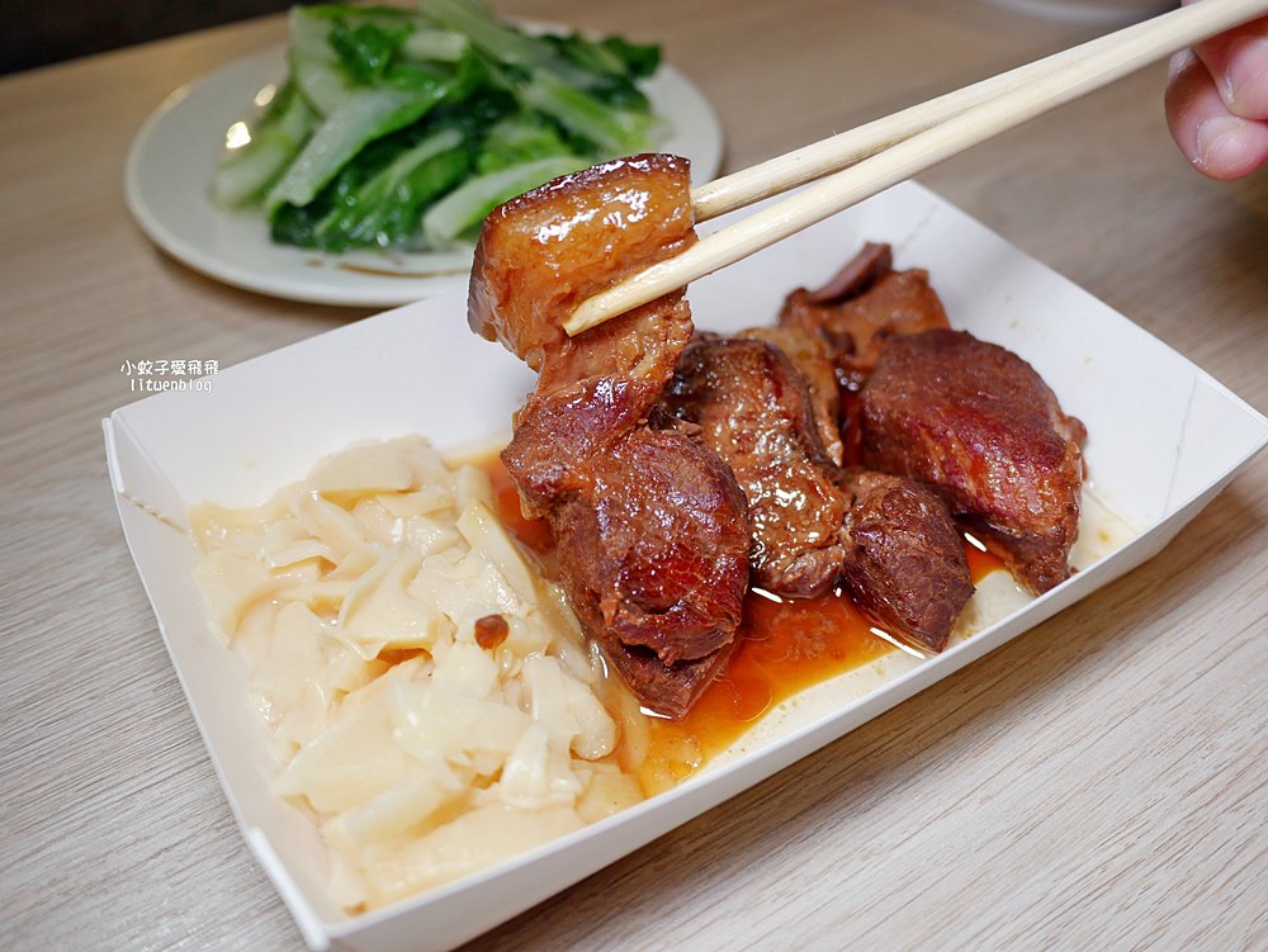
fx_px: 1026
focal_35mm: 28
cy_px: 476
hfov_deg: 63.4
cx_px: 634
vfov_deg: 49.8
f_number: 2.5
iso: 200
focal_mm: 14
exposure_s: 1/125
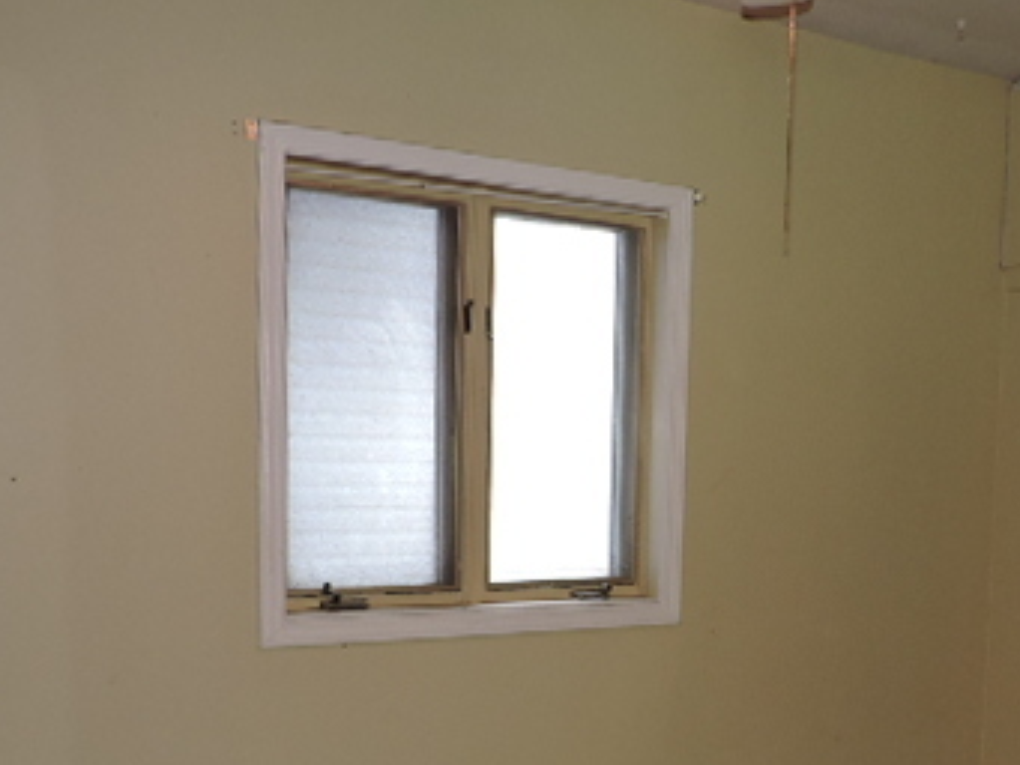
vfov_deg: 31.6
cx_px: 772
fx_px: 1326
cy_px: 586
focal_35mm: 45
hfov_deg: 40.8
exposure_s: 1/30
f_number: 3
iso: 200
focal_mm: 4.3
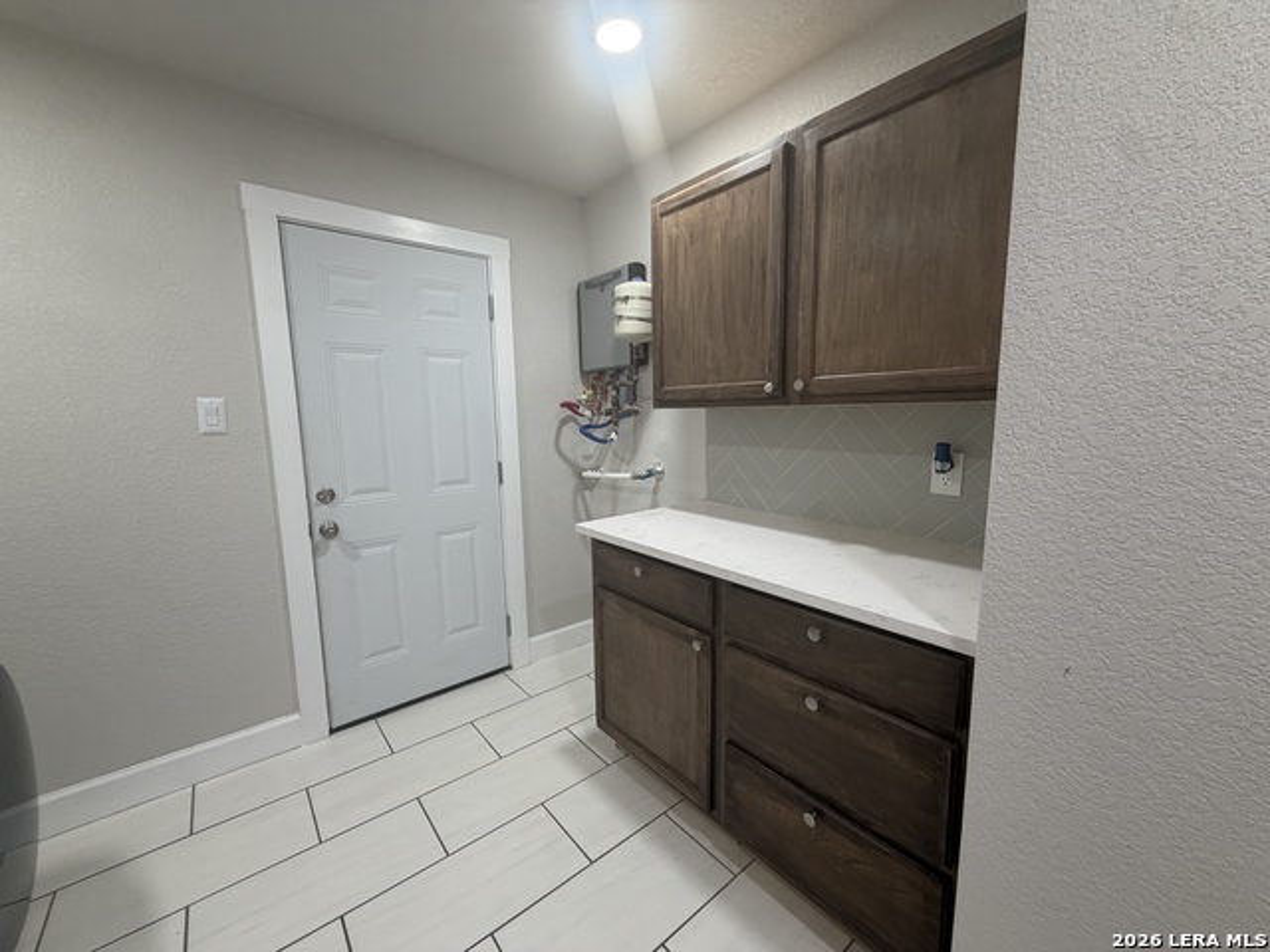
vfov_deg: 85.7
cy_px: 476
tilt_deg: -7.2
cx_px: 635
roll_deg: +1.4
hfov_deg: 102.1
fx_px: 514
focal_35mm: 14
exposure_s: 1/60
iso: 200
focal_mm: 2.22
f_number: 2.2
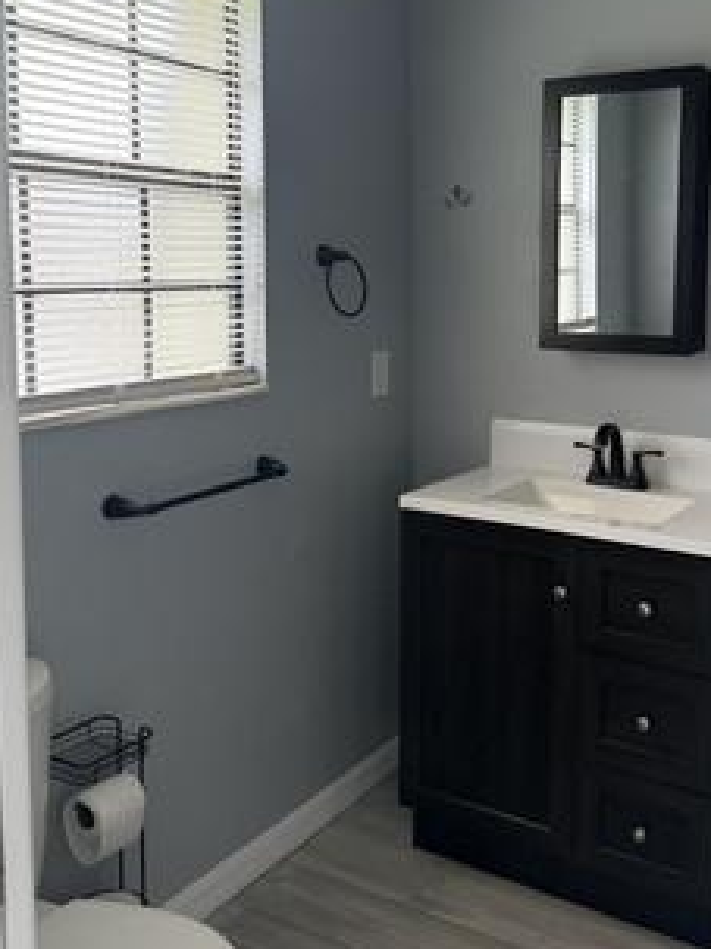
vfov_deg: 48.6
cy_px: 360
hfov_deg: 37.6
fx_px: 1041
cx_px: 407
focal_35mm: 38
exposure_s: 1/192
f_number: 1.78
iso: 160
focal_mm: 6.76
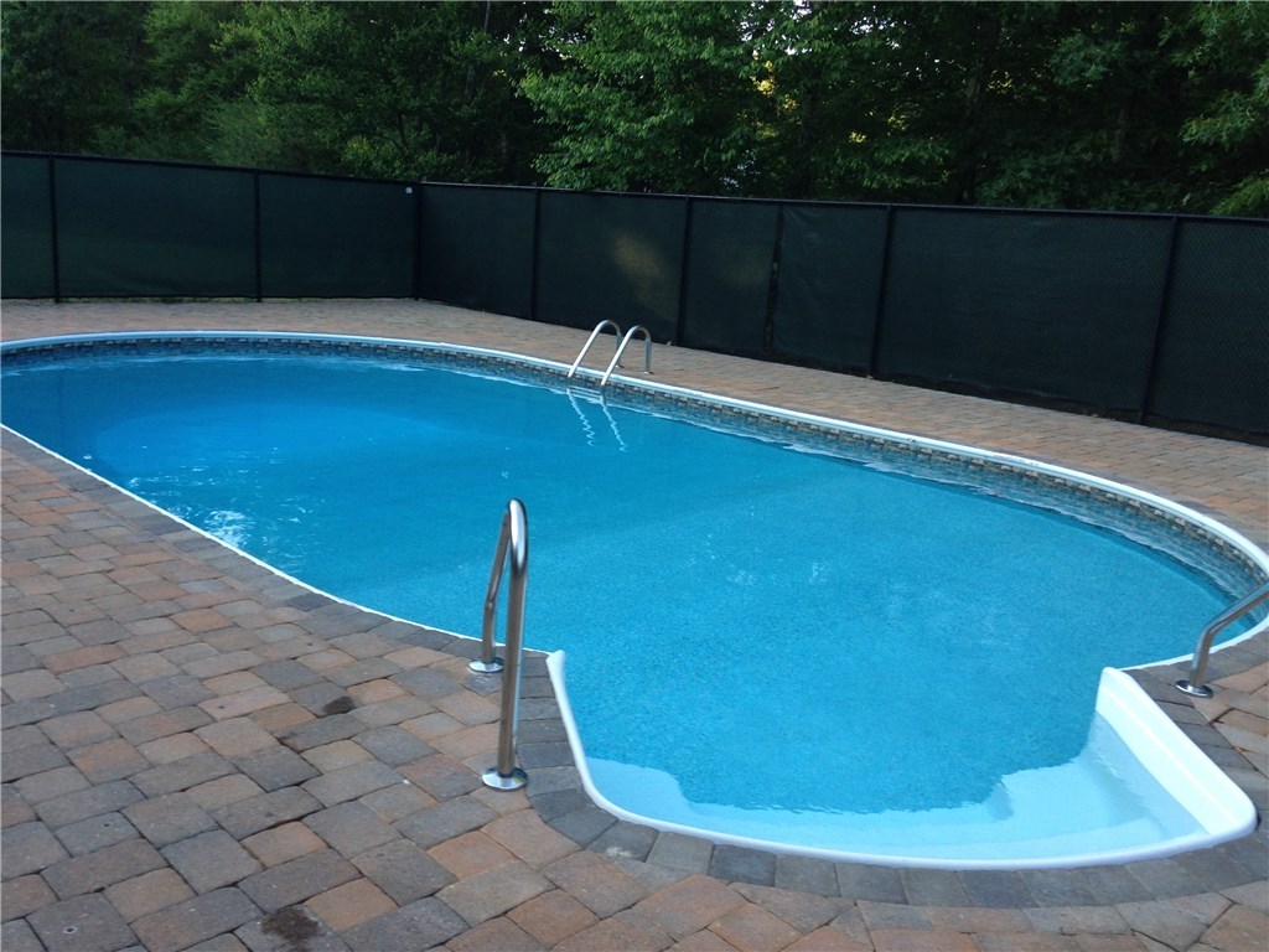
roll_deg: -1.9
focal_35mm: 33
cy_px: 476
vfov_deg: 42.9
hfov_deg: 55.4
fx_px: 1210
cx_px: 634
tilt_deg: -13.8
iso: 50
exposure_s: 1/120
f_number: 2.4
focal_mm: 4.12
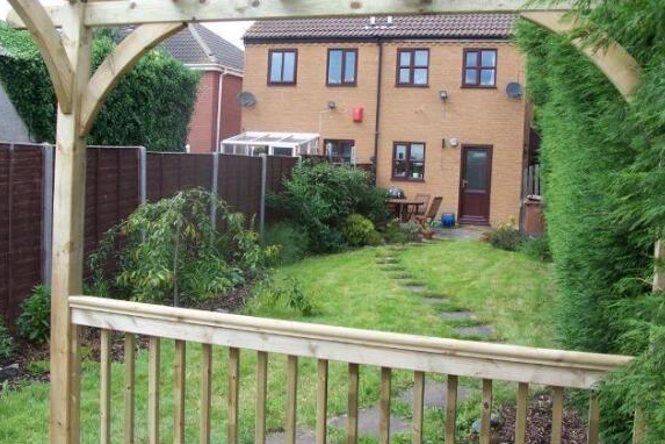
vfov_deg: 35.9
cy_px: 226
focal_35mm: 37
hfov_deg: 51.9
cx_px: 334
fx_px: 683
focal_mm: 6
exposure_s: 1/350
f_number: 2.8
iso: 80
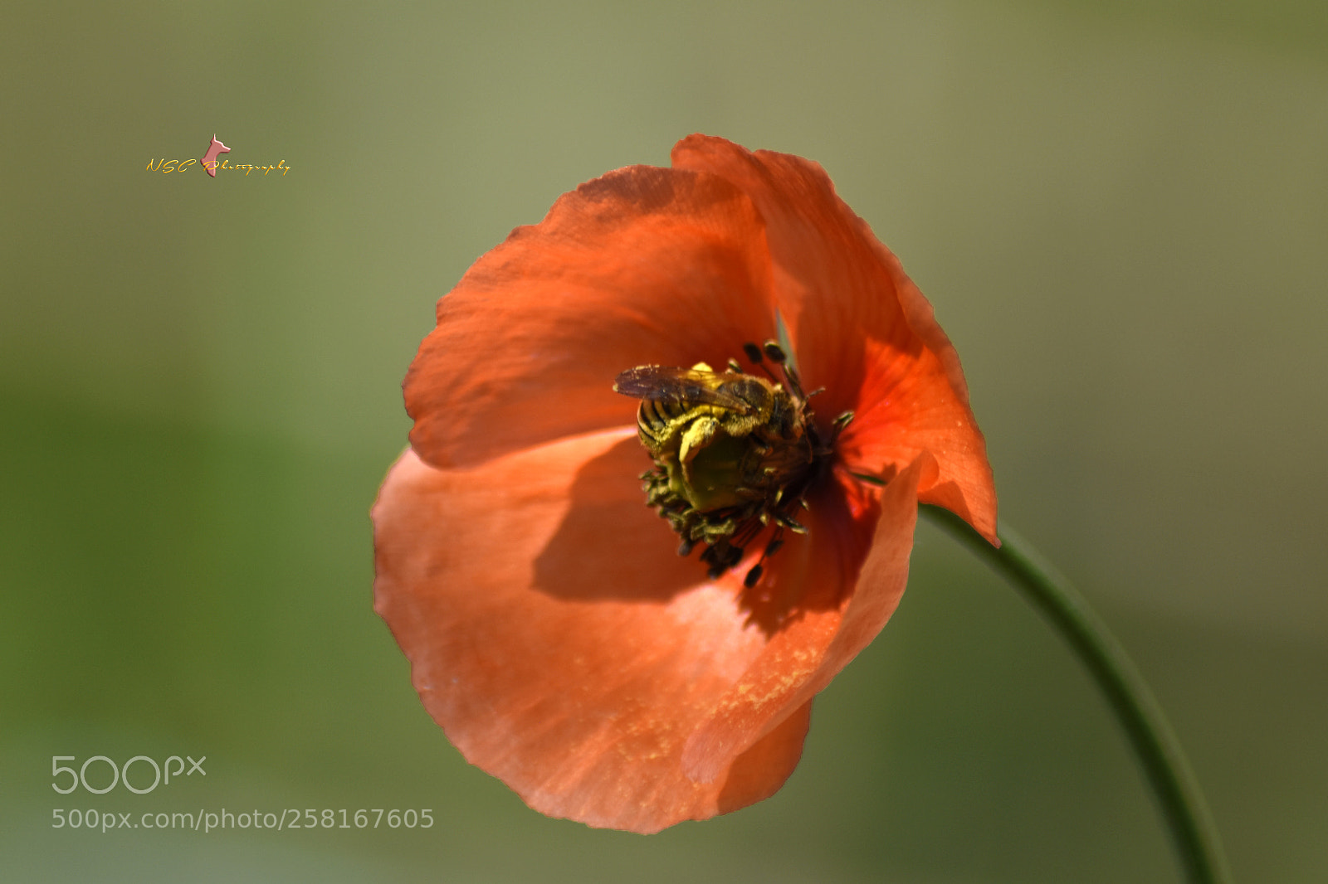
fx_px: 16596
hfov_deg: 4.6
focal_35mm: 450
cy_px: 442
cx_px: 664
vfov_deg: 3.1
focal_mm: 300
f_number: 5.6
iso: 250
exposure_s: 1/640
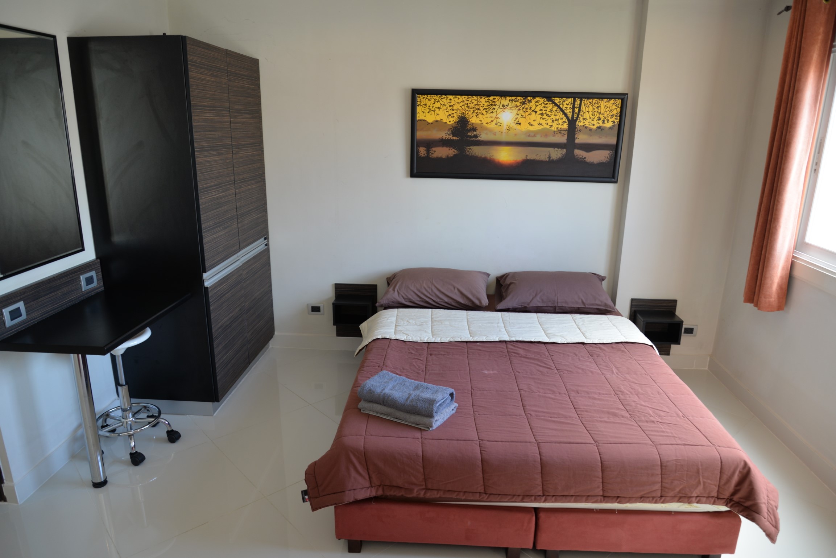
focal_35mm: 24
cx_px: 418
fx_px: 557
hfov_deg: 73.7
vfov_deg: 53.2
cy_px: 279
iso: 400
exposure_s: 1/80
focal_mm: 24
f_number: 4.5
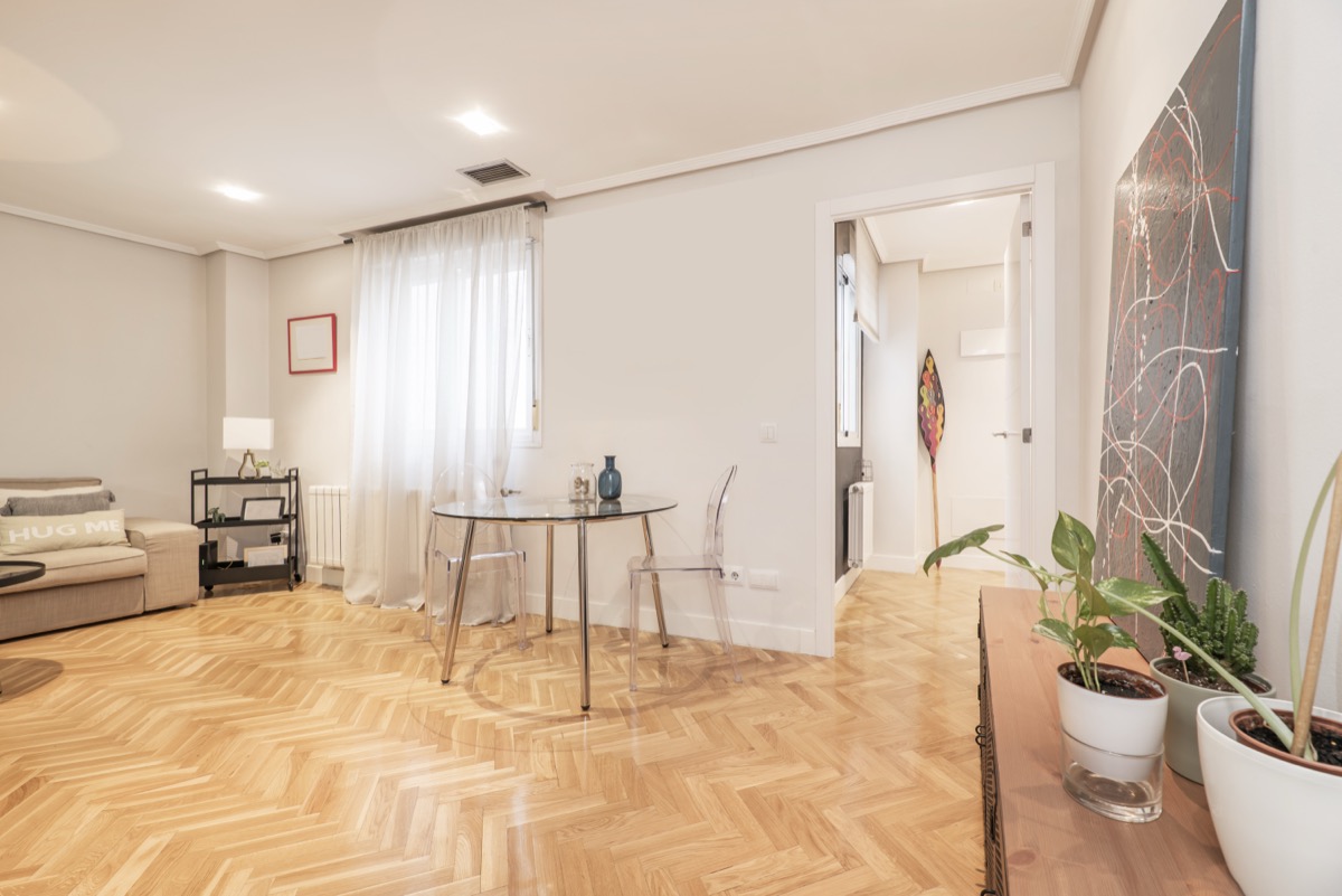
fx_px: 522
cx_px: 671
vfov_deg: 81.3
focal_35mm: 14
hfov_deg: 104.2
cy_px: 448
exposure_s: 1/1.25
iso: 100
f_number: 10
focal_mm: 14
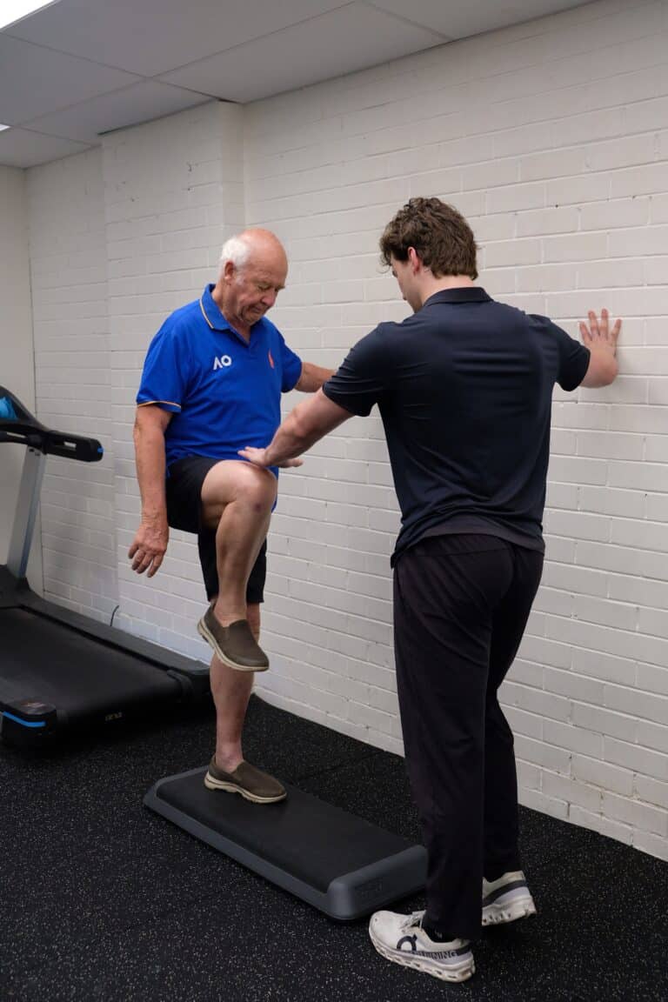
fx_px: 1002
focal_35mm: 36
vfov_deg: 53.1
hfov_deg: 36.9
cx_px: 334
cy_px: 501
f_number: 3.2
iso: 1000
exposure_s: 1/250
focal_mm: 24.3
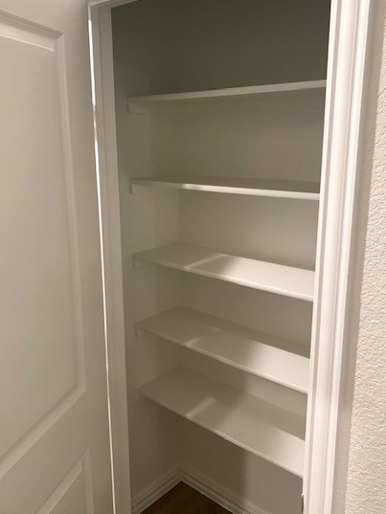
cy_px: 243
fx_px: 461
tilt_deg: -13.4
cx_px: 183
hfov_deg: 45.4
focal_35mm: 31
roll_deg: +1.3
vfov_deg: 58.3
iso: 250
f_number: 1.8
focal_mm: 4.25
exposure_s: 1/60
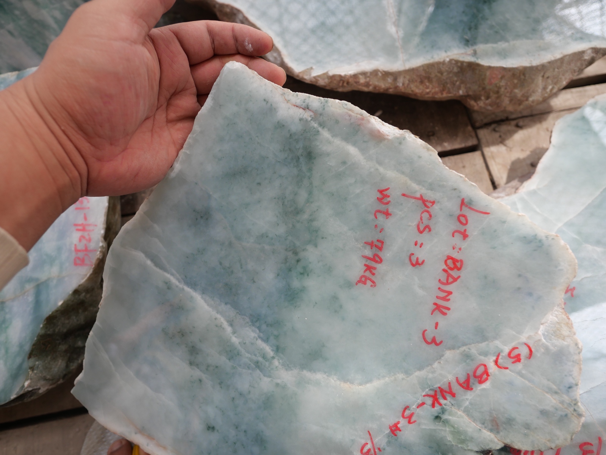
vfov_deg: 71.6
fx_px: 315
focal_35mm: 18
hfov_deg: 87.8
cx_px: 303
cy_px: 228
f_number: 2.5
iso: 200
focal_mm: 9
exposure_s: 1/100
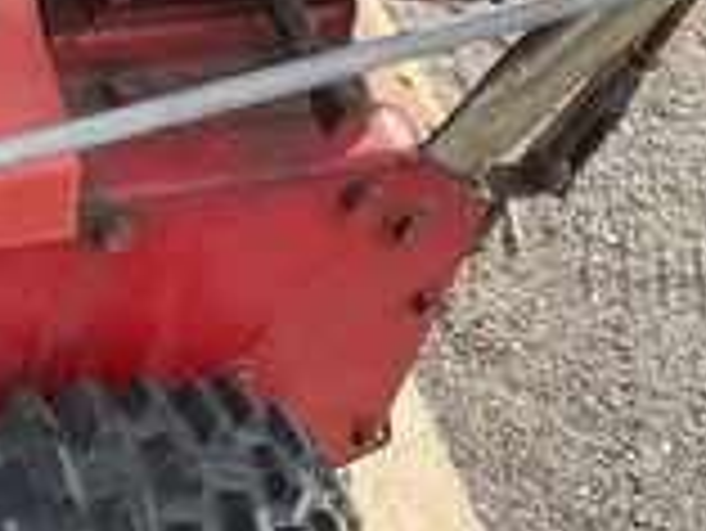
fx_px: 1510
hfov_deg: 25.6
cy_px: 495
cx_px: 94
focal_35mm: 74
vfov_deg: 19.5
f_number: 1.8
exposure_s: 1/425
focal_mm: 3
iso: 25
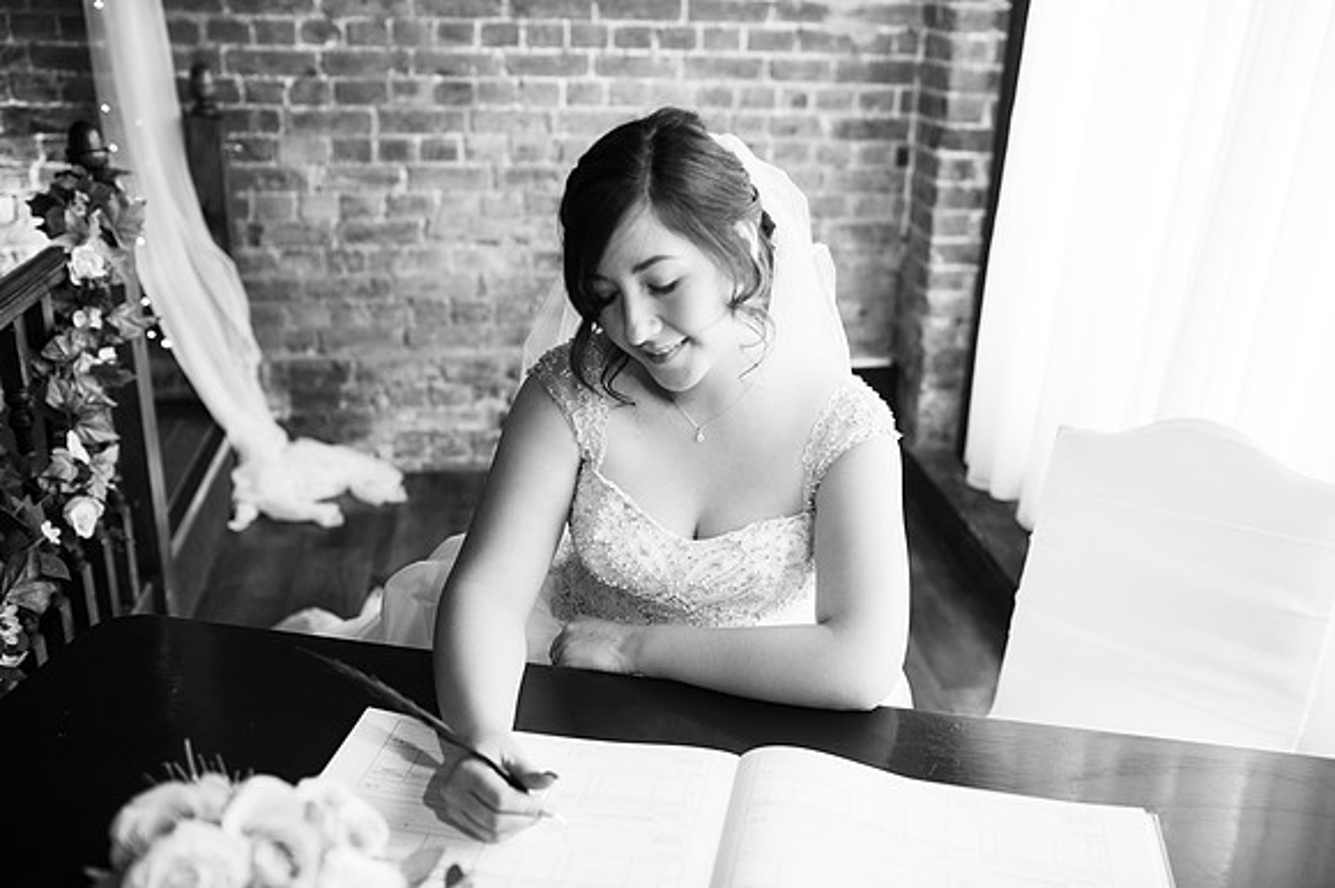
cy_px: 444
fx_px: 1297
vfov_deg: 37.8
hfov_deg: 54.5
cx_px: 668
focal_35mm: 35
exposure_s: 1/125
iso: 400
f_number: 2.5
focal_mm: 35
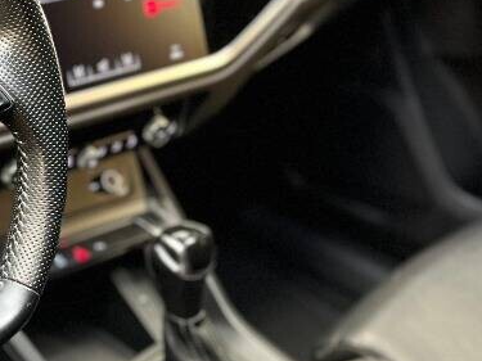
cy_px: 208
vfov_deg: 19.9
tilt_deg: -34.8
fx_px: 1030
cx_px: -44
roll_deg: -4.2
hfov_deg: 24.6
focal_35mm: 74
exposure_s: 1/33
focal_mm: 5.7
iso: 400
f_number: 1.5
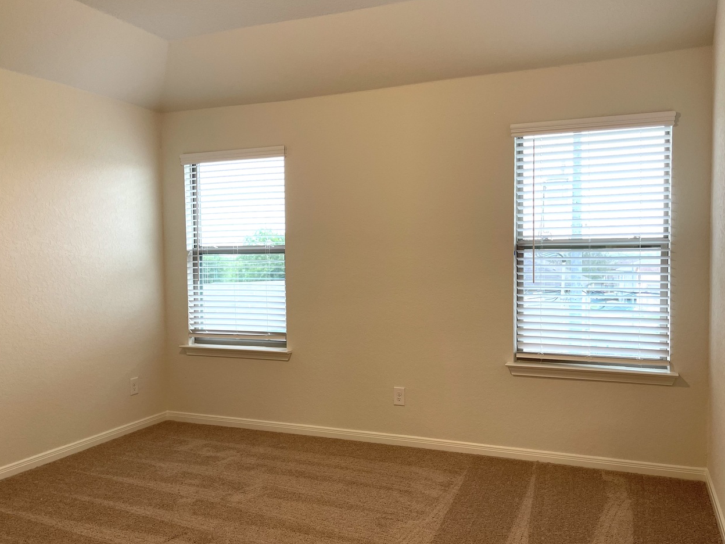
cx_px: 359
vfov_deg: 46.8
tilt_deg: -2.8
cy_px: 284
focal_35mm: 30
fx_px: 628
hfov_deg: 60.0
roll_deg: +0.3
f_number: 1.6
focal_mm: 5.1
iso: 80
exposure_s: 1/60
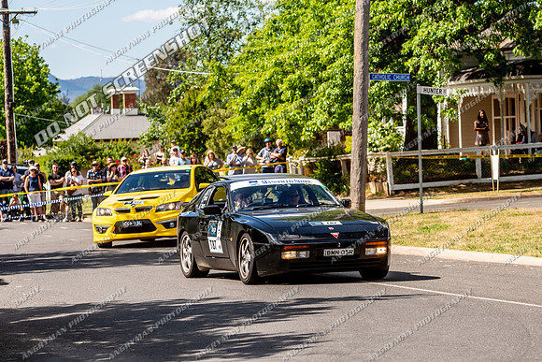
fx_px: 2336
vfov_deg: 8.9
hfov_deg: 13.2
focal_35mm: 155
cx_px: 305
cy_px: 159
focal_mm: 92
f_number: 4
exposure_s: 1/4000
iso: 200
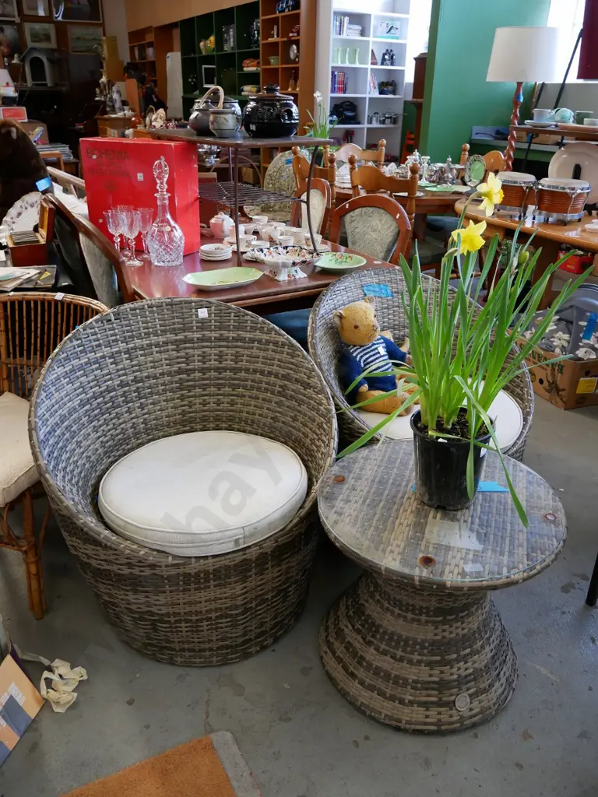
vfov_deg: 63.4
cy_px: 398
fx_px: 645
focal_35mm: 28
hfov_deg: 49.7
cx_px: 299
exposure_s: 1/60
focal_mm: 14
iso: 640
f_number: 4
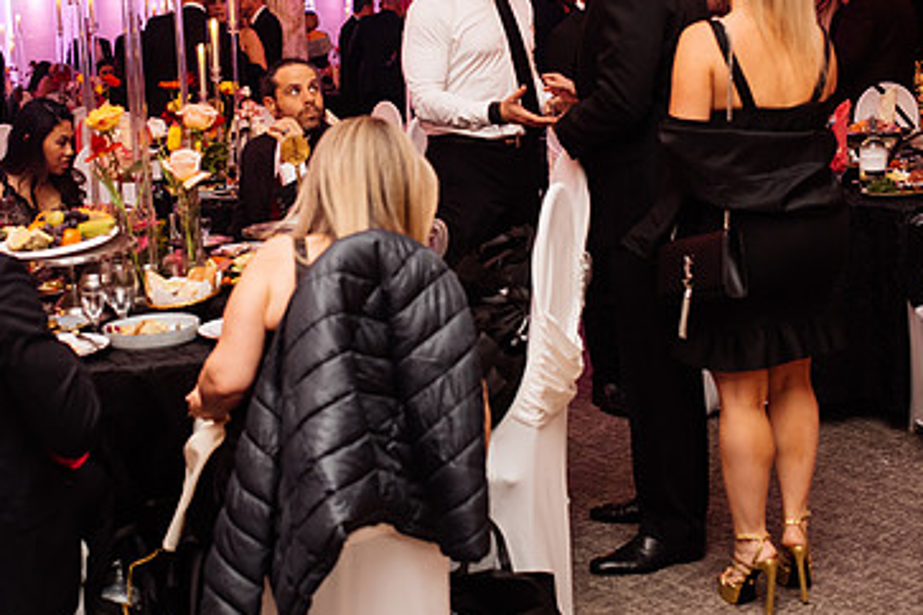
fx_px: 1436
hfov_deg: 35.3
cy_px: 227
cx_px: 305
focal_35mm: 56
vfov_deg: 24.1
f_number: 3.2
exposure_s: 1/200
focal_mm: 35
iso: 2500
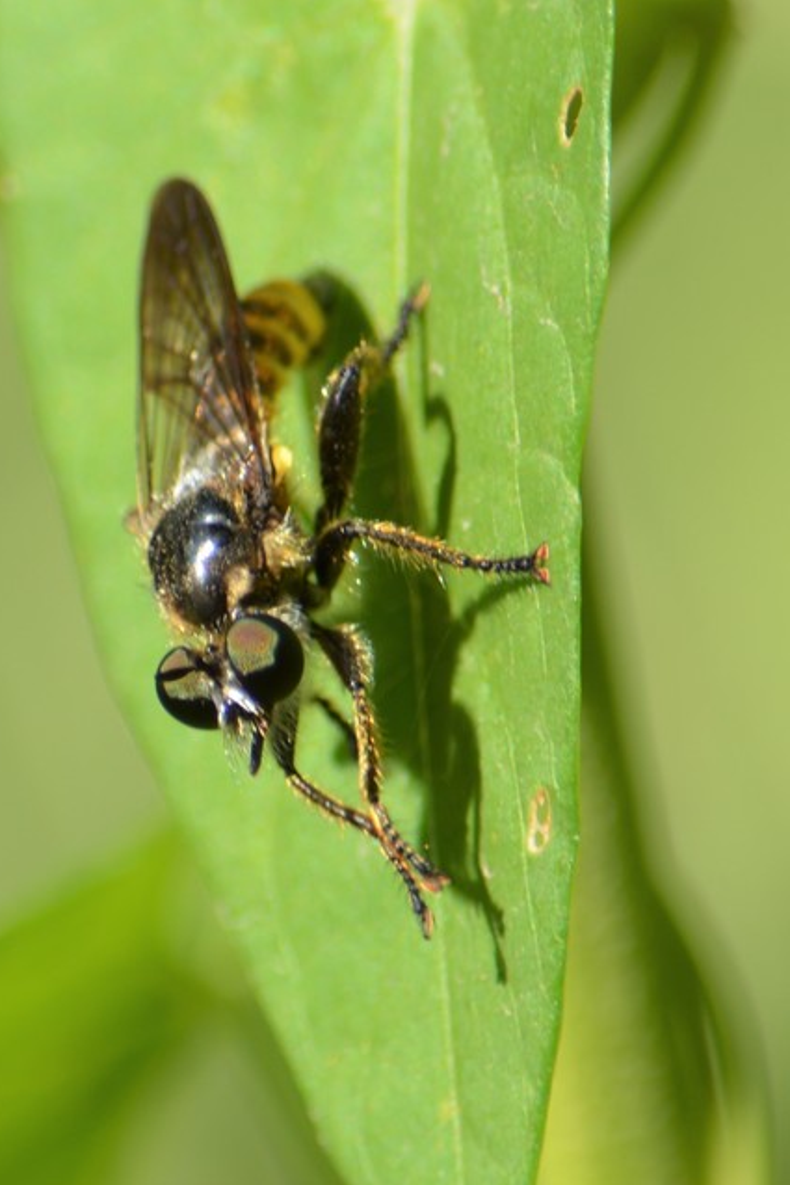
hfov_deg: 2.0
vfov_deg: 3.0
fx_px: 22304
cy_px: 593
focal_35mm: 678
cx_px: 136
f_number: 8
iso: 100
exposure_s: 1/160
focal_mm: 300
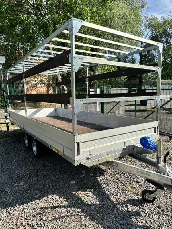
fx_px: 159
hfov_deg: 56.8
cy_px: 114
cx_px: 86
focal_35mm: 24
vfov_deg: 71.6
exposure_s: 1/2525
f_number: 1.78
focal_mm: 6.86
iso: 80
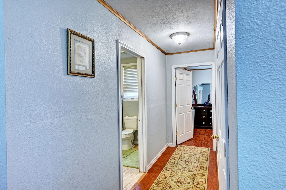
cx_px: 143
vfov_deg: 60.6
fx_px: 163
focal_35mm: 20
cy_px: 95
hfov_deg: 82.6
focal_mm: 20.5
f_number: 8
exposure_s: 1/5
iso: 400
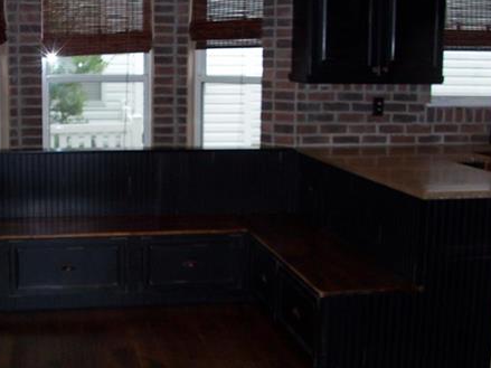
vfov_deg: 28.5
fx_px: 723
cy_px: 172
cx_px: 161
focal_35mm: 51
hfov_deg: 37.1
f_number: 2.8
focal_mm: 6
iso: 80
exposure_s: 1/60
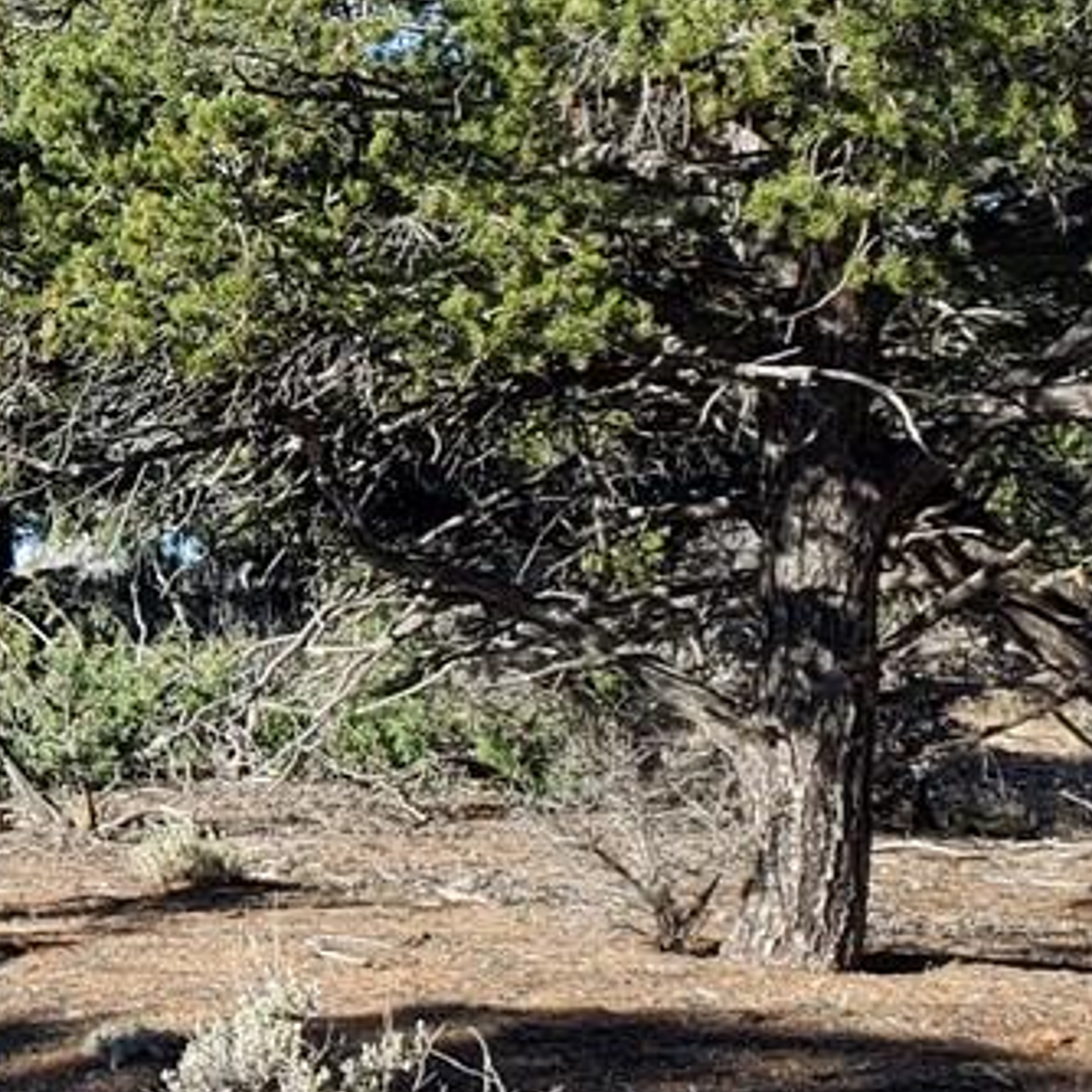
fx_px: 3926
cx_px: -1249
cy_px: 490
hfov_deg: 13.2
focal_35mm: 110
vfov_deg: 15.8
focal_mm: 4.3
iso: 50
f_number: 2.4
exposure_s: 1/728
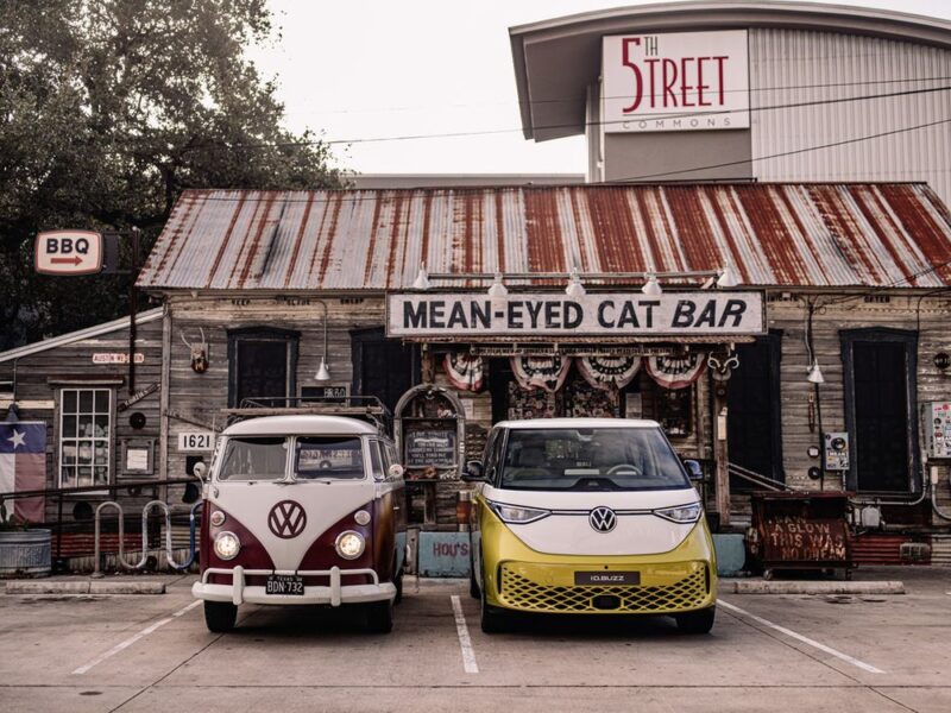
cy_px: 356
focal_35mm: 43
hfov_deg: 43.9
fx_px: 1181
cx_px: 476
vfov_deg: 33.6
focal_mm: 55
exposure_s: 1/160
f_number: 2.8
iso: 100
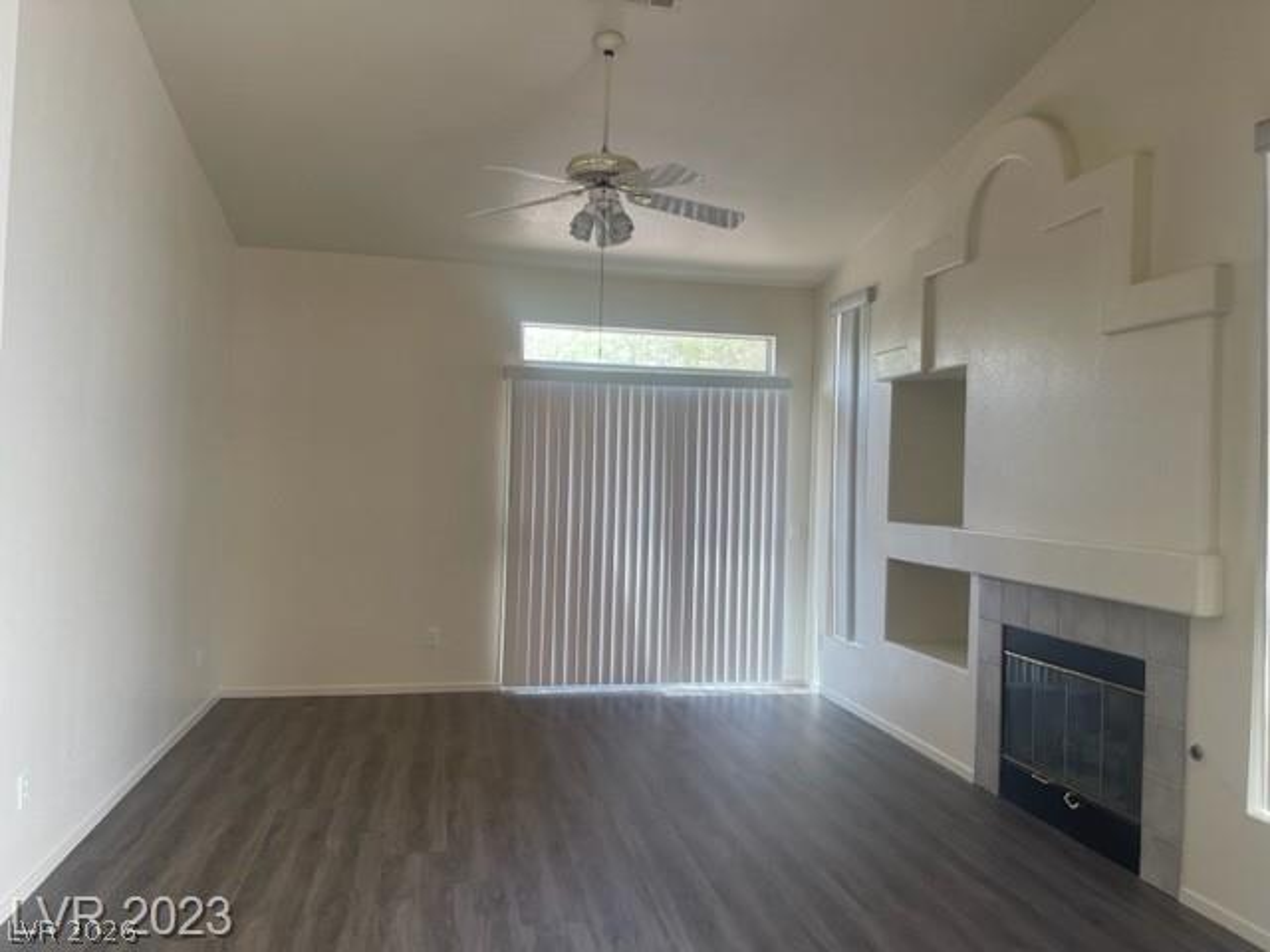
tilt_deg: -0.9
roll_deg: -1.2
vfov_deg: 53.1
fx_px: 954
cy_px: 476
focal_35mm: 26
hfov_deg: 67.3
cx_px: 635
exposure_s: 1/120
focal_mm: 5.1
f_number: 1.6
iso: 64
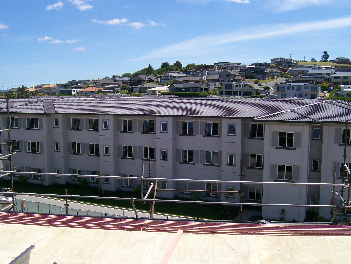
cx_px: 176
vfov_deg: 39.7
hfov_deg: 51.4
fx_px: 365
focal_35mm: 36
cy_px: 132
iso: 80
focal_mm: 6
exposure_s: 1/651
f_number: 4.8
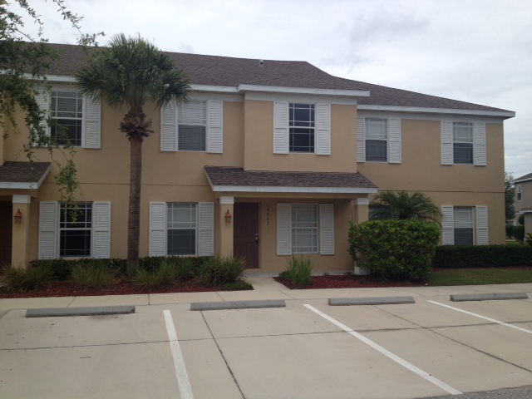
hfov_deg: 52.6
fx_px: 538
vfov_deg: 40.7
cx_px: 266
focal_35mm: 35
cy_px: 200
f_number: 2.4
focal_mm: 4.28
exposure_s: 1/1972
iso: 50
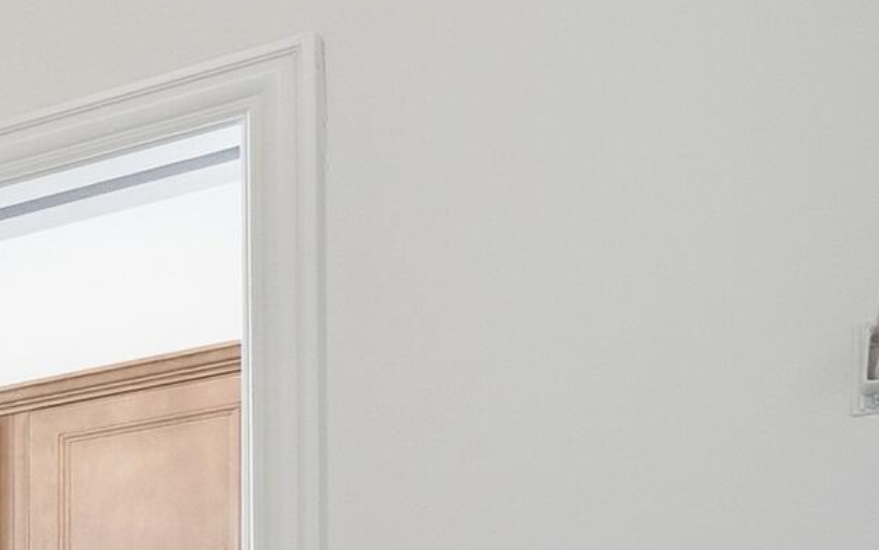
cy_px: 992
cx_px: -1089
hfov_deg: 16.2
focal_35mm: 79
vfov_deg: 14.5
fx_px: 1902
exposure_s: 1/60
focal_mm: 11
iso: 125
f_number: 10
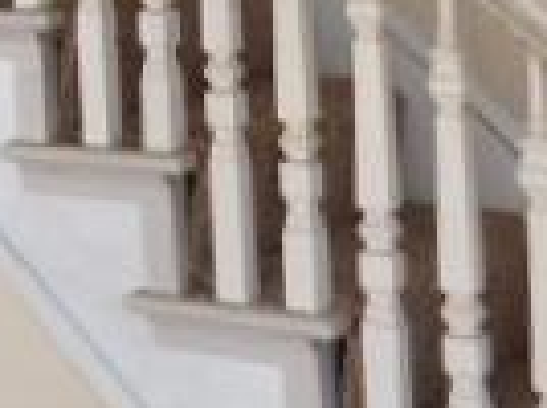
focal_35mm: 110
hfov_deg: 14.4
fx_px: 1735
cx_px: -596
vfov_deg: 12.9
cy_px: -163
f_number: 3
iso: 125
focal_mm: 4
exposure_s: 1/50
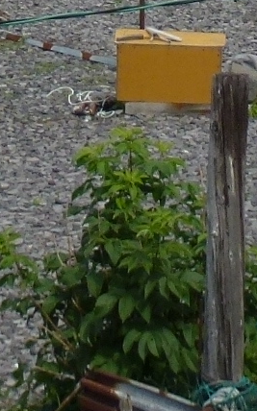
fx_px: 2704
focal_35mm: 241
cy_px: -493
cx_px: 209
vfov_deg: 8.2
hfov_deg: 5.4
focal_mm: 6.8
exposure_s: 1/1600
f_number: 3.8
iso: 100
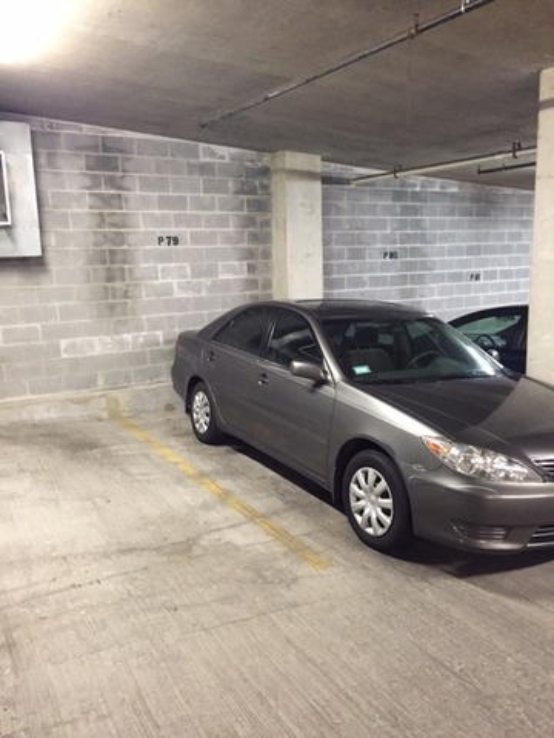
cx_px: 277
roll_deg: +1.5
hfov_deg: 48.2
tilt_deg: -8.3
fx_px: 619
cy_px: 369
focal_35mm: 29
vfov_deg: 61.7
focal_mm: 4.15
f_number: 2.2
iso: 320
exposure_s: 1/15
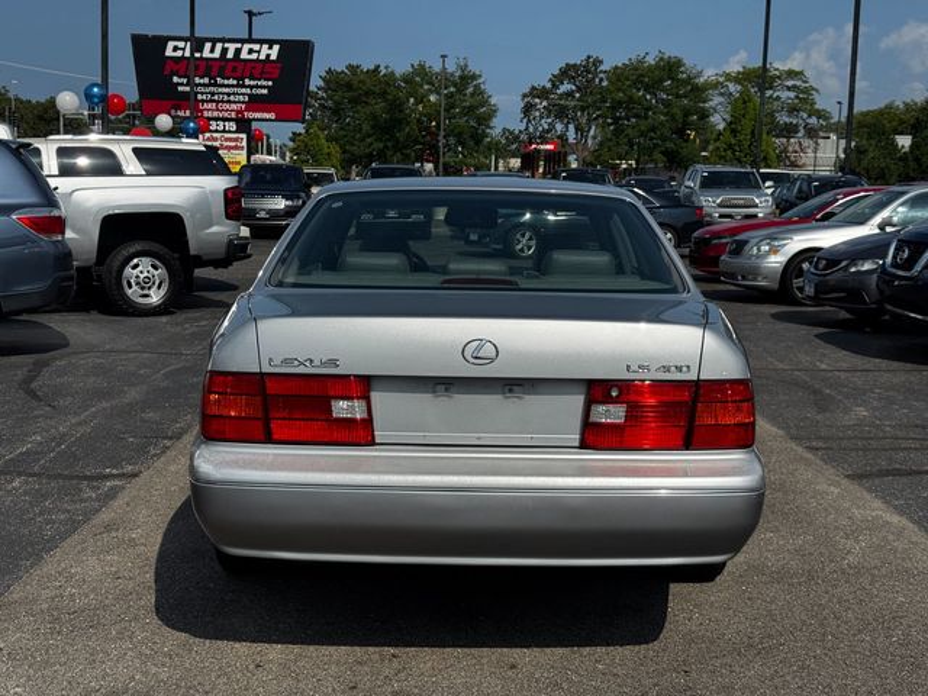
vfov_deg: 30.3
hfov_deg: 39.7
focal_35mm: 48
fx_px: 1287
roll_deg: -1.4
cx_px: 464
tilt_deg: -8.1
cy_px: 348
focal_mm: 6.76
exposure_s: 1/9009
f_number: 1.78
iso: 64
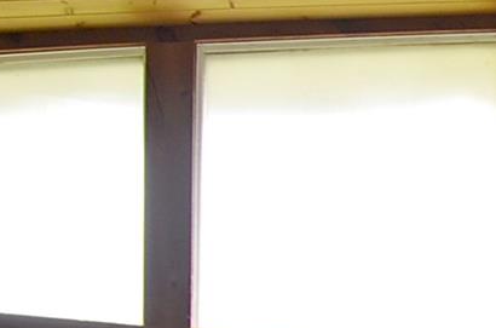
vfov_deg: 13.4
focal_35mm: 90
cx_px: 1026
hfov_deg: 16.5
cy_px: 616
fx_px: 1237
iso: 400
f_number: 4
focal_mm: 12
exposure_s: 1/125
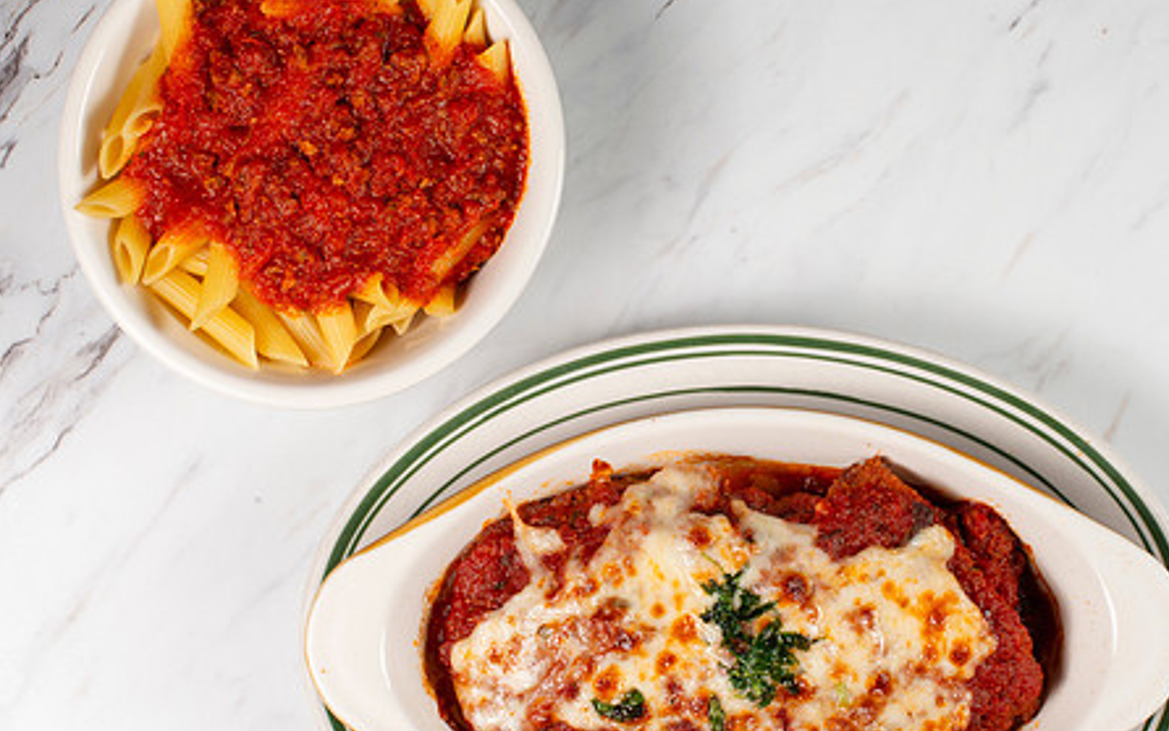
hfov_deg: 24.6
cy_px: 395
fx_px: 2677
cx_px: 686
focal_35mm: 84
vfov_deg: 15.6
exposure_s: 1/250
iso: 200
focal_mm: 50
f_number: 13
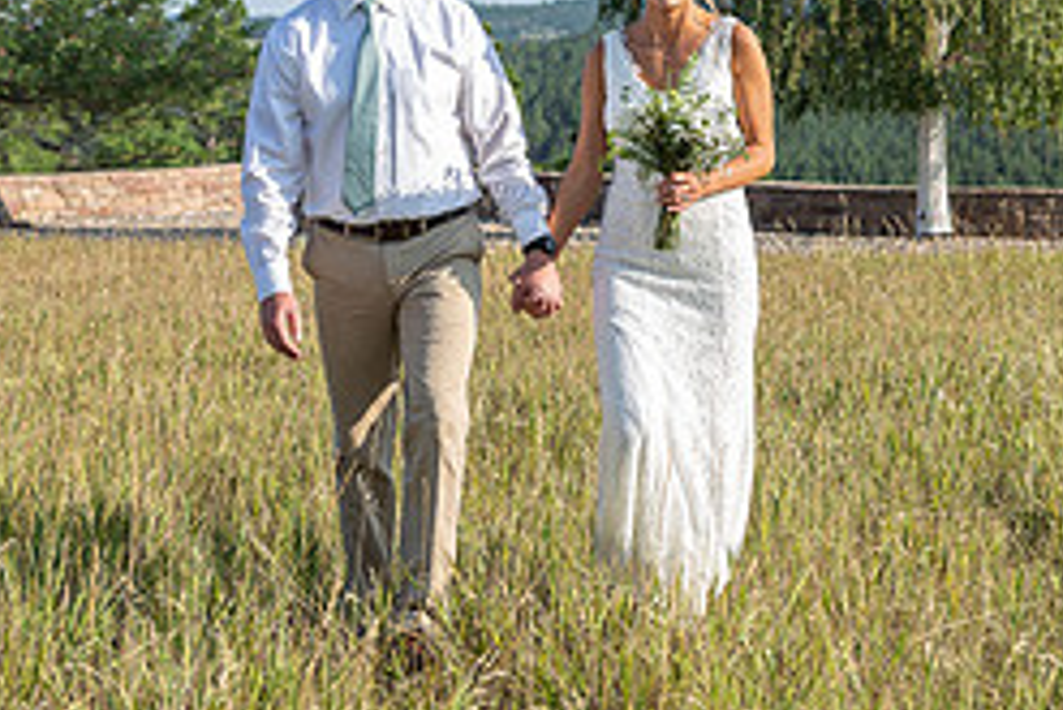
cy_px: 110
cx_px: 499
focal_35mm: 94
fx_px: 2777
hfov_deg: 21.7
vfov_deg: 14.5
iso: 80
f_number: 3.5
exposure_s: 1/500
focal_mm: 40
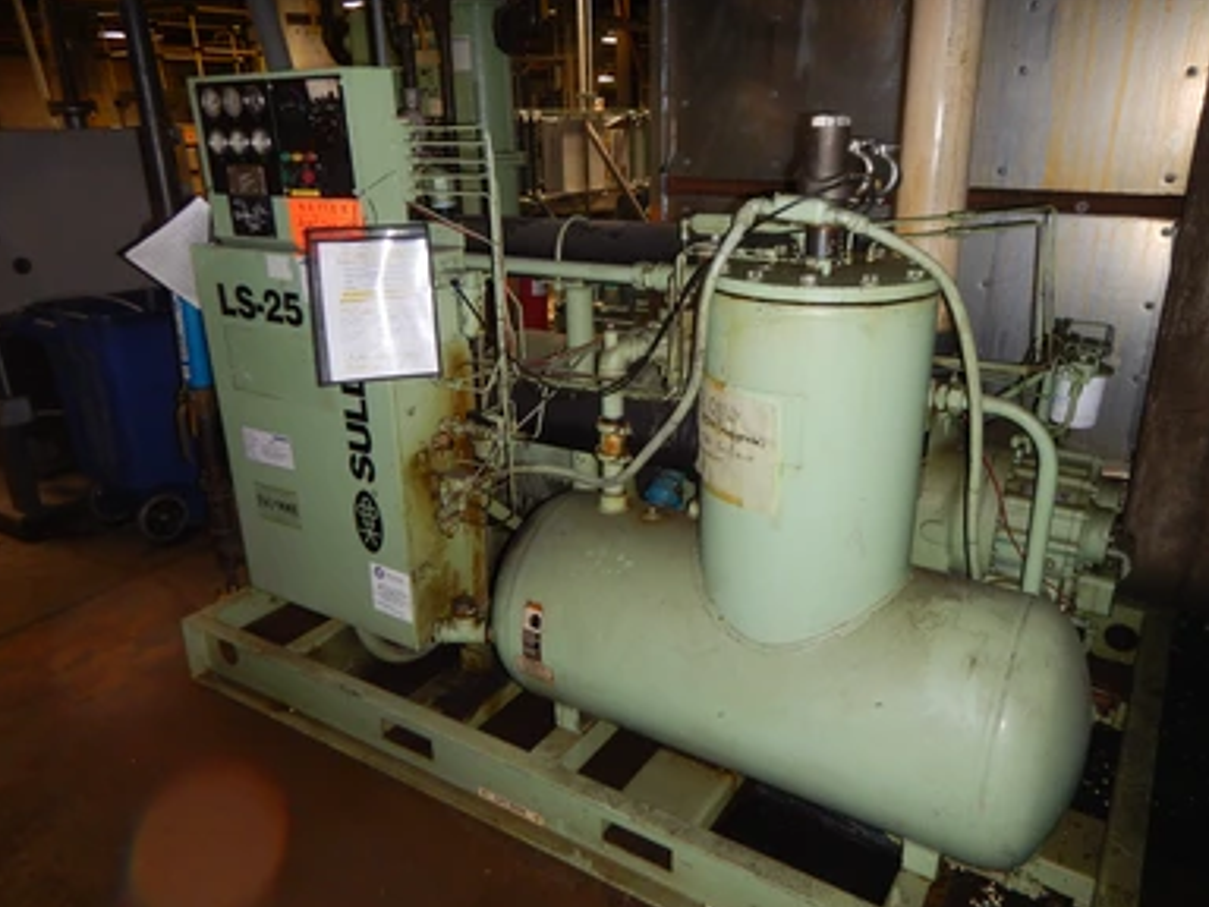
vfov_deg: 54.9
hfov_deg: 69.4
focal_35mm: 25
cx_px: 617
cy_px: 460
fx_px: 873
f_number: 2.8
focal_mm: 4.3
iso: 200
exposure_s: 1/30
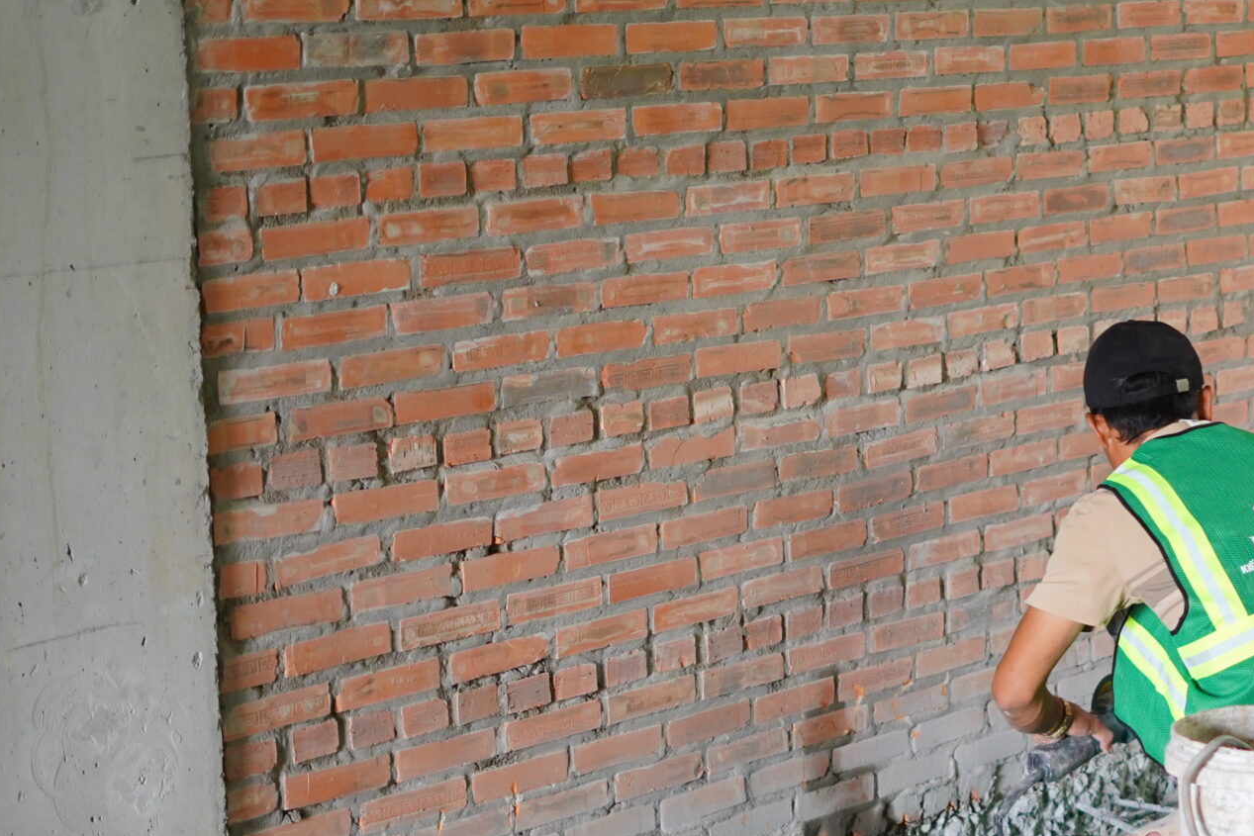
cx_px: 1161
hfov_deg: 19.8
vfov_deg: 13.5
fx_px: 3518
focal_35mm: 101
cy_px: 622
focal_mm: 50
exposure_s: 1/125
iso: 1000
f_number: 1.8
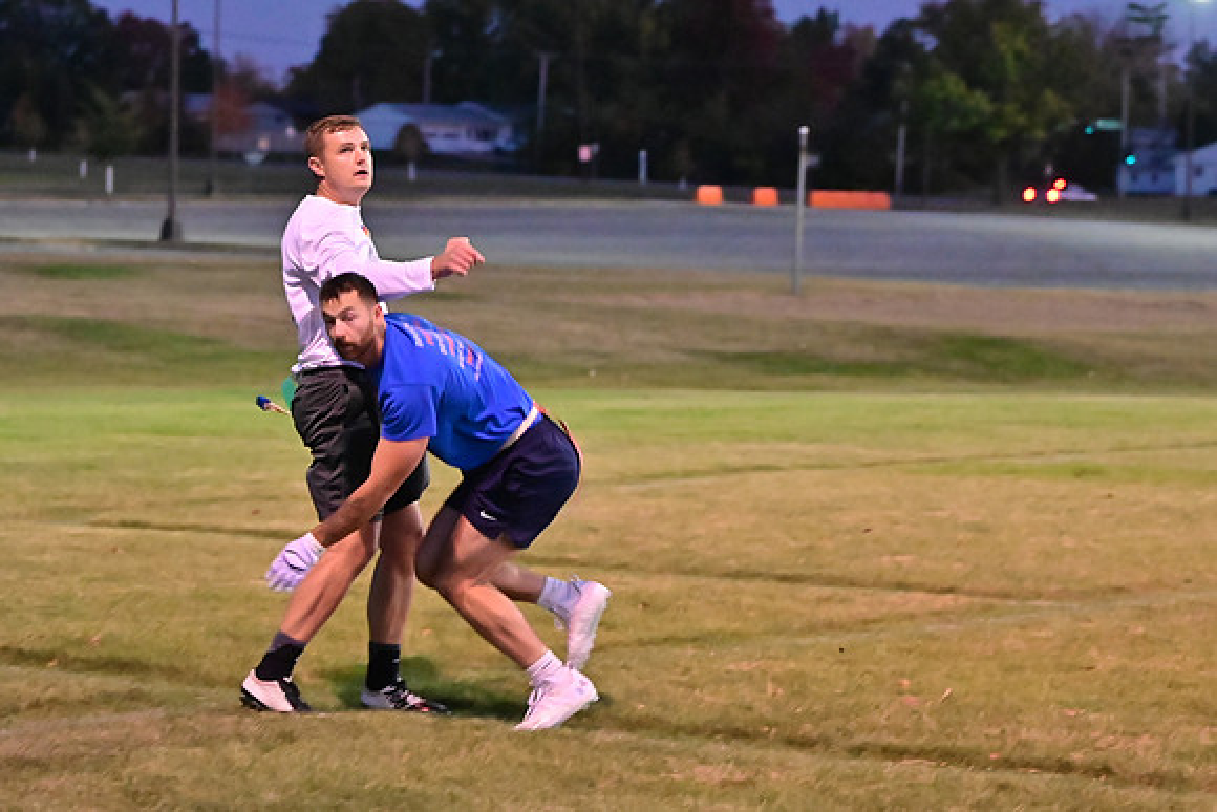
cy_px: 406
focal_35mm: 132
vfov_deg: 10.4
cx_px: 608
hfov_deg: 15.5
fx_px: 4463
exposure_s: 1/320
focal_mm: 88
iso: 6400
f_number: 4
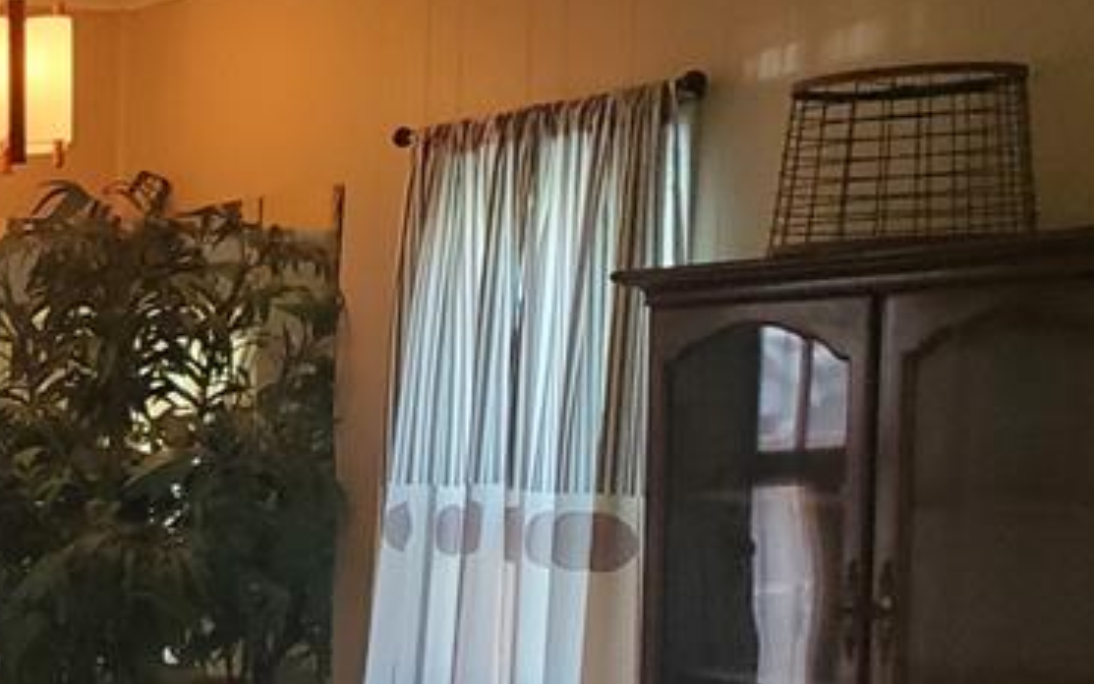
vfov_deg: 16.9
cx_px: -374
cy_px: 643
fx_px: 2266
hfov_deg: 23.6
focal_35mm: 76
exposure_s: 1/120
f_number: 1.5
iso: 500
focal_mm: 4.3
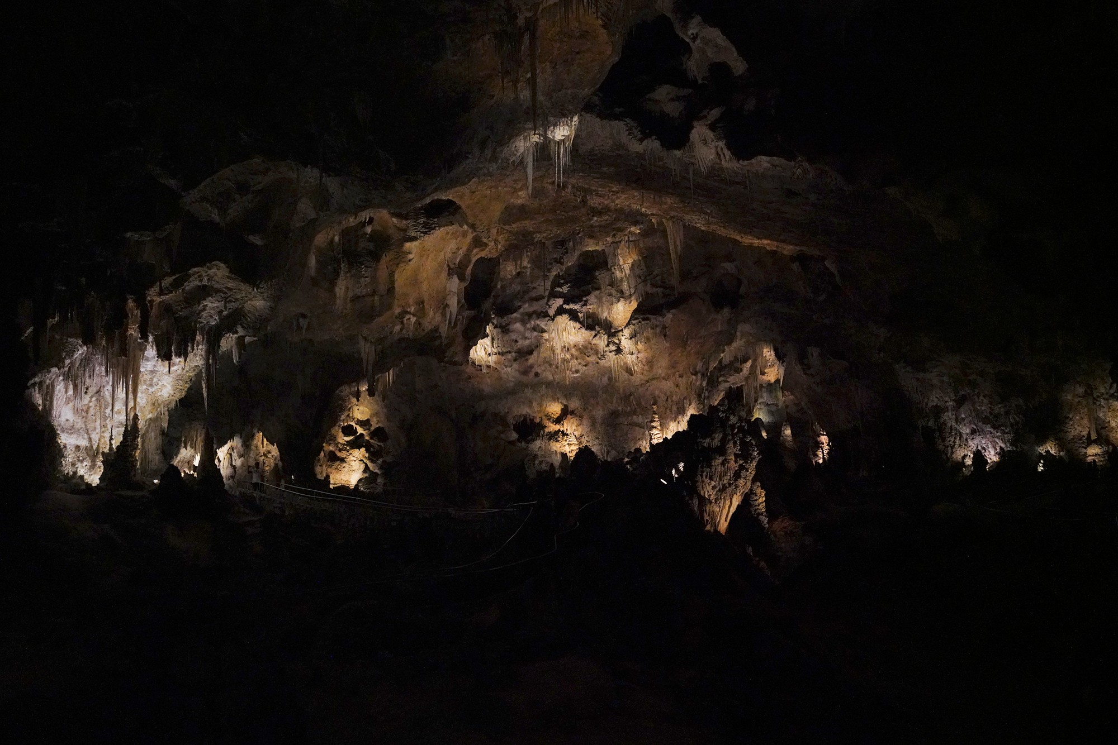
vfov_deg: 45.0
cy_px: 372
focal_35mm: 29
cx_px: 559
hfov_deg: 63.7
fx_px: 901
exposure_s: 1/80
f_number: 4
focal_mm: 29
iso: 12800
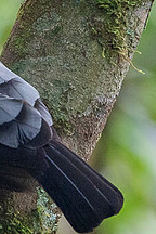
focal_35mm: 1930
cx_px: -107
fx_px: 12544
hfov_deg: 0.7
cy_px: 63
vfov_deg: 1.1
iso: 2500
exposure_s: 1/500
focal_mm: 500
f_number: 4
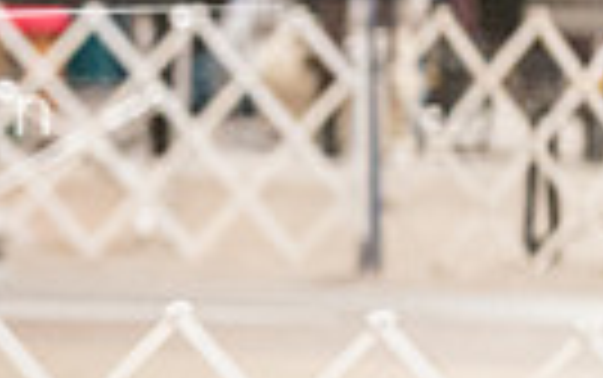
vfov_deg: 1.9
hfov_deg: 3.0
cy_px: 250
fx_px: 11563
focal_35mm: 703
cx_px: -508
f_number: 3.2
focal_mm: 159
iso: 6400
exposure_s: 1/250
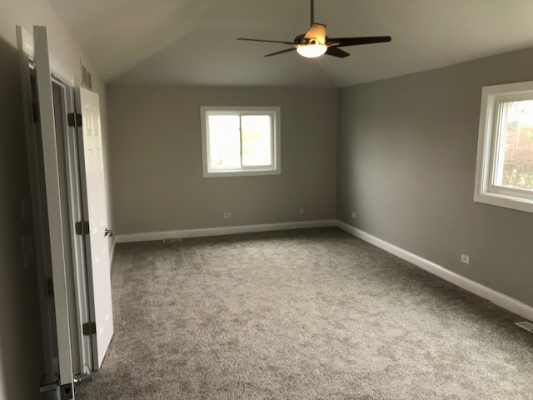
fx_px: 431
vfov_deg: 49.7
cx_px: 266
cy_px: 200
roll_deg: +0.7
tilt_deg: -10.1
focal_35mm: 28
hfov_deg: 63.4
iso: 25
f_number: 1.8
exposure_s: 1/60
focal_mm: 3.99
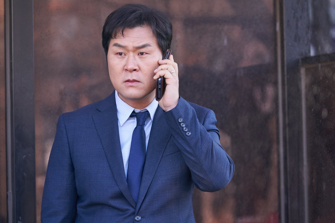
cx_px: 168
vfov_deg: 9.4
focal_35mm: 146
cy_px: 112
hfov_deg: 14.1
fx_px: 1358
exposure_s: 1/400
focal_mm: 146
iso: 500
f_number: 4
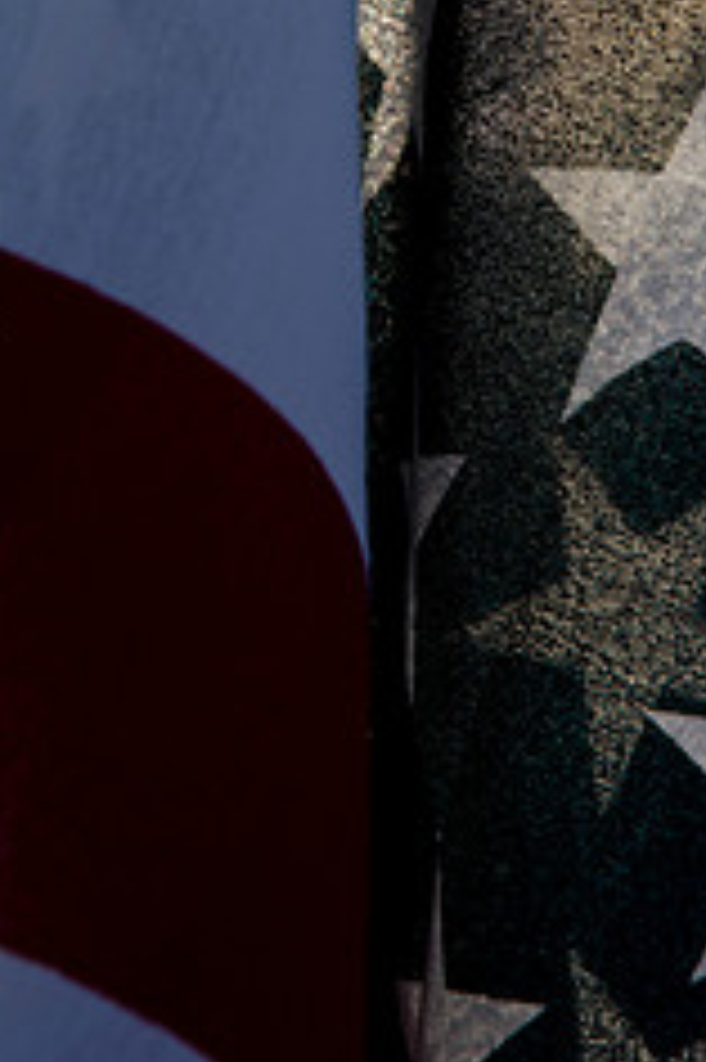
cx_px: 477
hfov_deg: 6.0
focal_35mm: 229
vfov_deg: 9.0
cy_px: 58
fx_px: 6746
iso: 200
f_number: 8
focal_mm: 80
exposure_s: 1/500
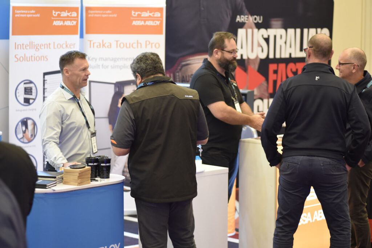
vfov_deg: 13.7
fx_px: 1034
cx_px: 186
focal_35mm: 100
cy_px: 124
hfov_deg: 20.4
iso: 2500
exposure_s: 1/125
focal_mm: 100
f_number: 2.8
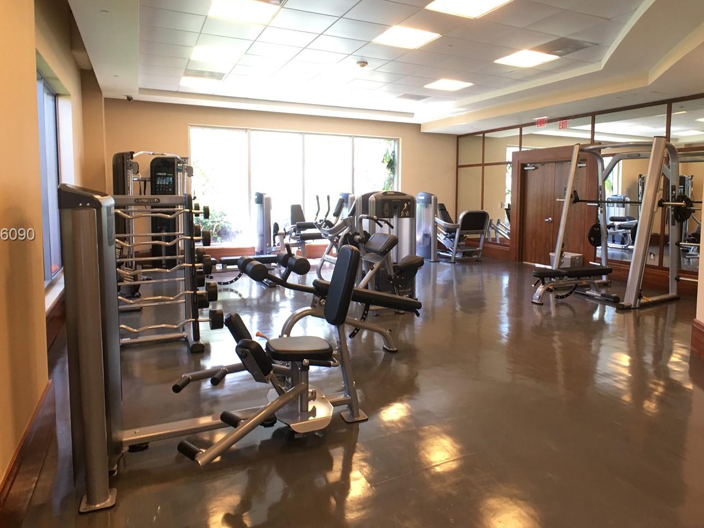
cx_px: 389
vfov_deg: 39.6
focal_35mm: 36
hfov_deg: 51.3
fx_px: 732
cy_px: 235
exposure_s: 1/15
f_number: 2.2
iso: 32
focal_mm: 4.15
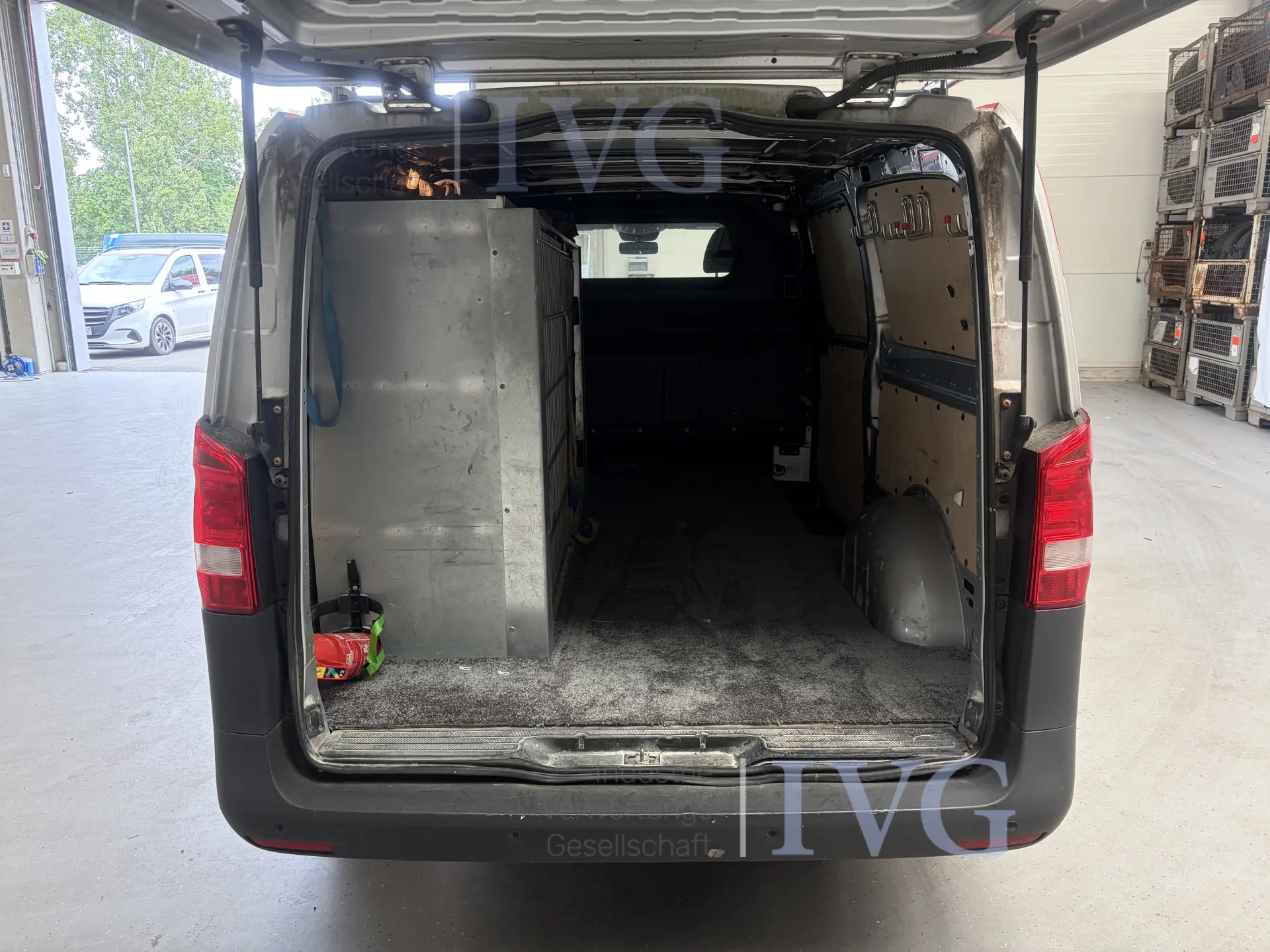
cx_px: 635
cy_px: 476
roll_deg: +0.7
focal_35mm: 26
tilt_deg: -11.4
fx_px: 954
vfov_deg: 53.1
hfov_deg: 67.3
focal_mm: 5.96
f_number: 1.6
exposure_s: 1/112
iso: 125
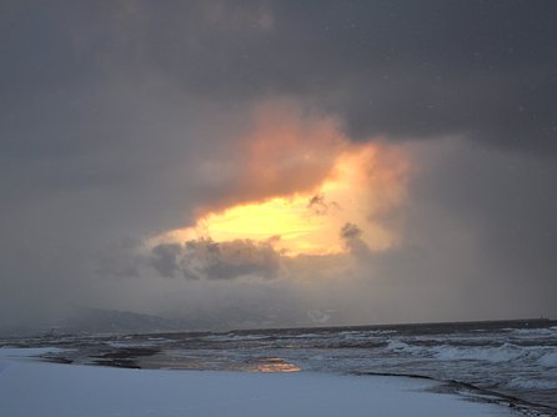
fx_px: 1383
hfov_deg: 22.8
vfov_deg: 17.2
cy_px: 211
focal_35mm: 86
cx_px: 290
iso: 200
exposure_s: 1/200
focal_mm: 52
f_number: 7.1
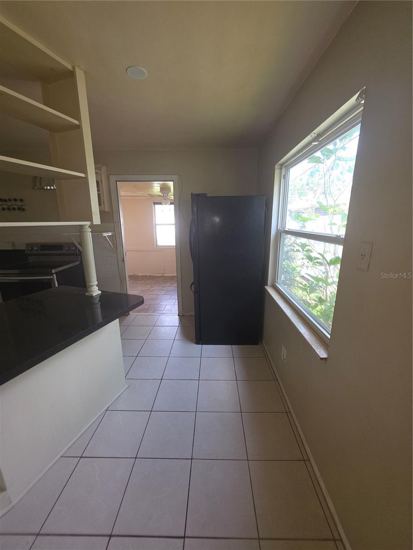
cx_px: 206
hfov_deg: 89.9
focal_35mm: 13
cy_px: 275
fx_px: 207
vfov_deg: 106.2
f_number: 1.9
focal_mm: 2.2
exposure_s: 1/60
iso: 25
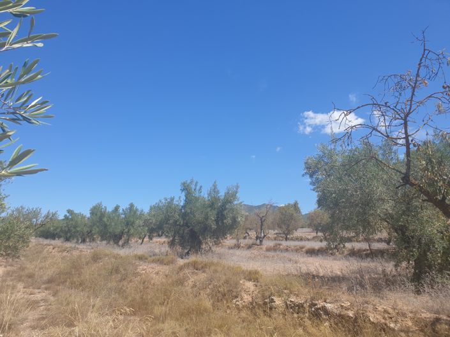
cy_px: 168
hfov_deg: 67.3
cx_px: 225
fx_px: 338
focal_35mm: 26
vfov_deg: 53.0
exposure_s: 1/1403
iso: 50
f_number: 2.4
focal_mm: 4.3
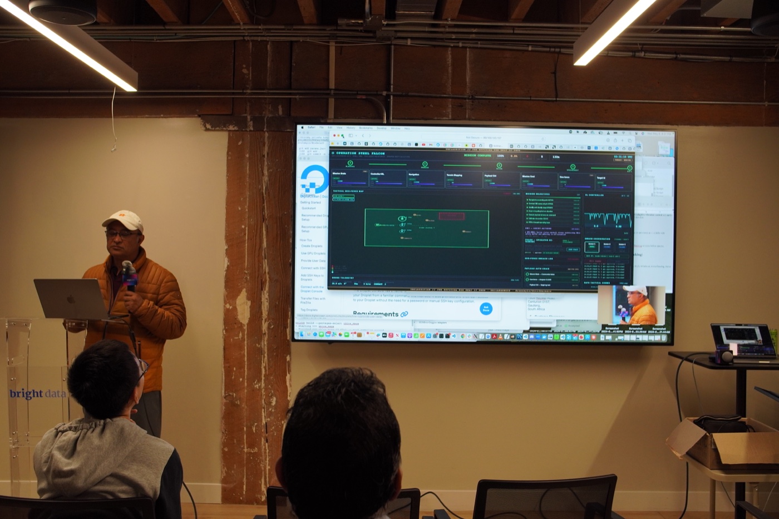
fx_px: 746
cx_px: 390
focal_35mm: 34
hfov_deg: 55.1
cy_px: 260
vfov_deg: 38.4
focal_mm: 23
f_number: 4
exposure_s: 1/160
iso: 640
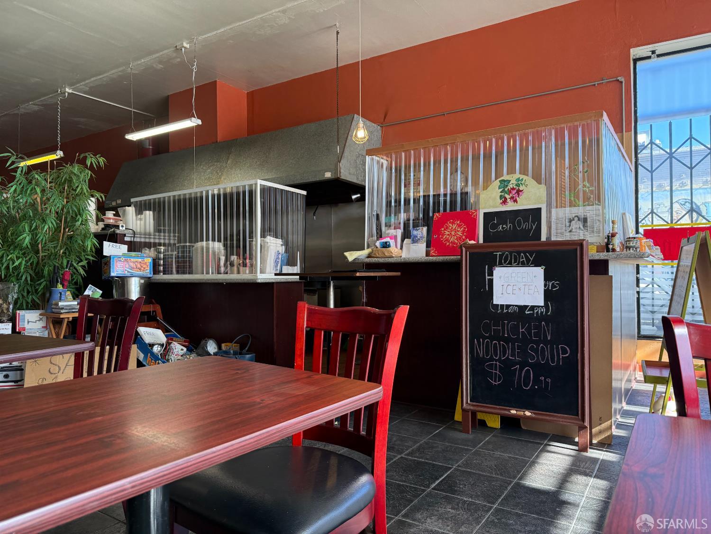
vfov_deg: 56.8
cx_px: 356
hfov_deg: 71.6
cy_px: 267
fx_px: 493
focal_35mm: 24
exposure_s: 1/226
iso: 200
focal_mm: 6.76
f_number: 1.78
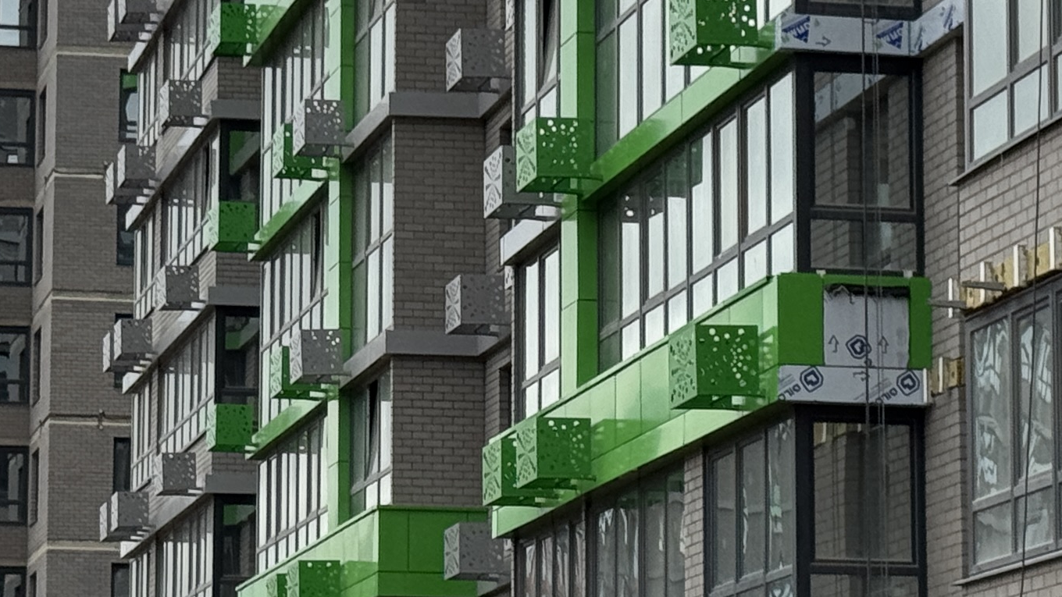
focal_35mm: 155
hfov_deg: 13.9
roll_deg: +0.2
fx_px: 4365
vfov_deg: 7.8
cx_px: 422
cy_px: 306
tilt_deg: +8.7
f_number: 1.78
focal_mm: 6.76
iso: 64
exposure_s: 1/7092
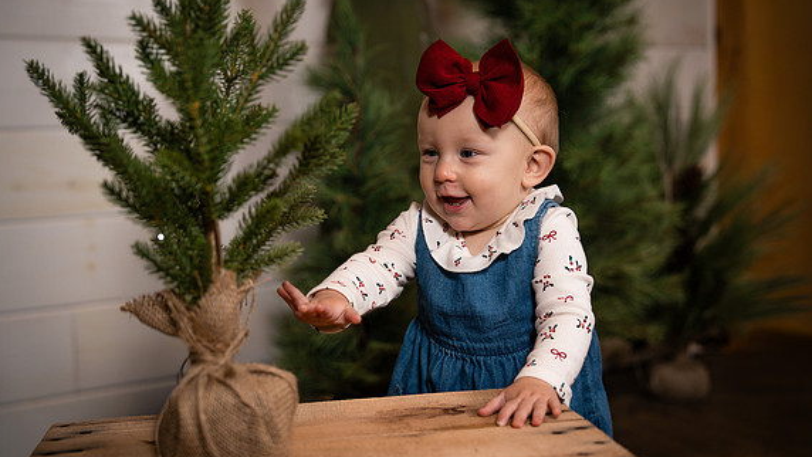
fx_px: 1098
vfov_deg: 23.5
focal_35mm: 51
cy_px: 212
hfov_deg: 40.6
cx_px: 402
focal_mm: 48
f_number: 2.8
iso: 200
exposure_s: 1/250
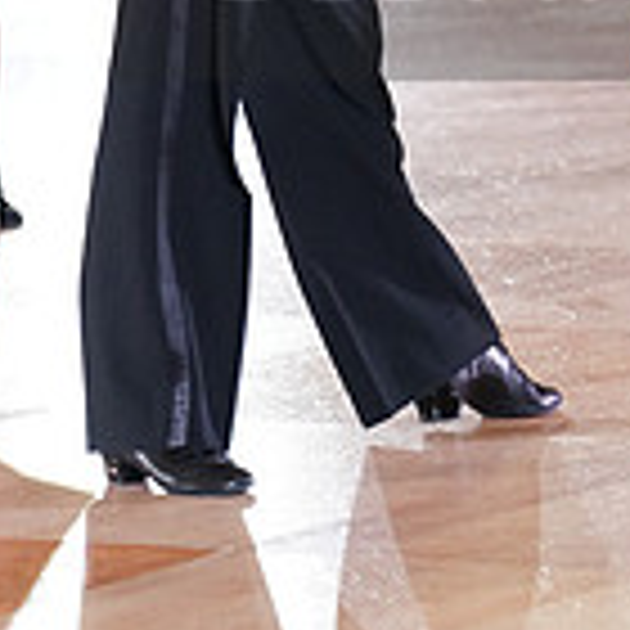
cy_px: -68
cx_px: 740
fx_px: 6815
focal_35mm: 331
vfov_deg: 5.3
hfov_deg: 5.3
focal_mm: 94
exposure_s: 1/320
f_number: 2.8
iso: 2500
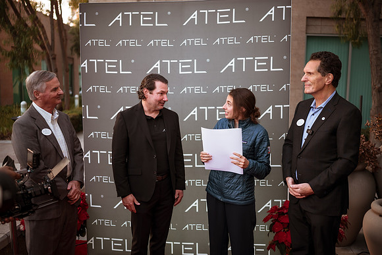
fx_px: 371
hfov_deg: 54.4
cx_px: 191
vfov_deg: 37.9
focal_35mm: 35
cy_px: 128
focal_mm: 35
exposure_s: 1/400
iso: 200
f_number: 1.8
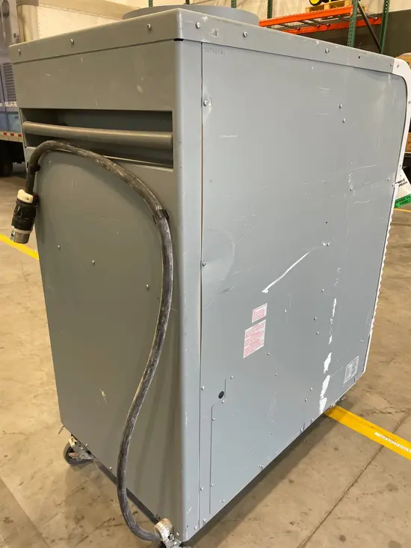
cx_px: 206
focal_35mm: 26
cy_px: 274
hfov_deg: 53.1
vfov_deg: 67.3
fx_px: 411
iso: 100
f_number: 1.6
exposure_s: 1/60
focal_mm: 4.2
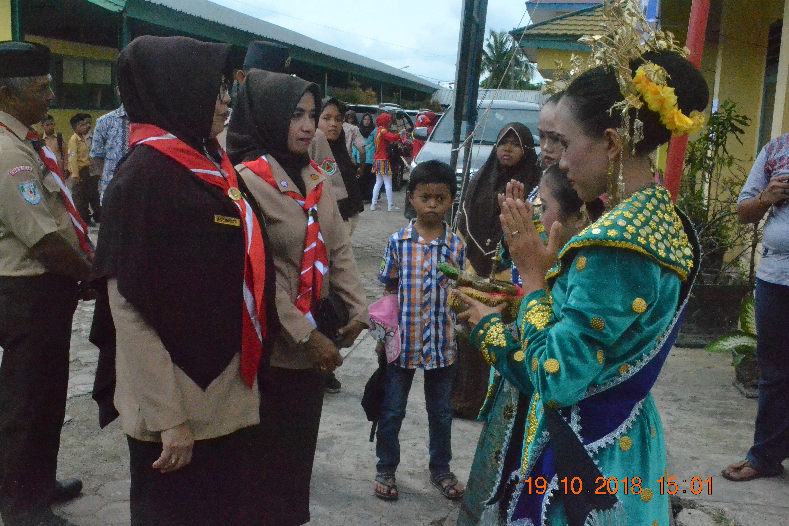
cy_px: 263
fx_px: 789
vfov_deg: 36.9
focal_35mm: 36
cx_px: 394
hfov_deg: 53.1
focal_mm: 24
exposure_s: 1/1600
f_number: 20
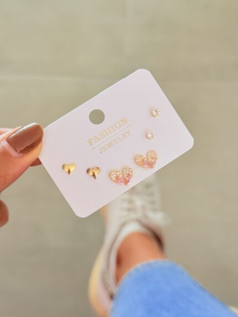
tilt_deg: -59.1
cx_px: 119
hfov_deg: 30.3
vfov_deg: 39.6
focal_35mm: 48
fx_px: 440
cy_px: 158
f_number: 1.78
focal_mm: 6.76
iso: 125
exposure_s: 1/60
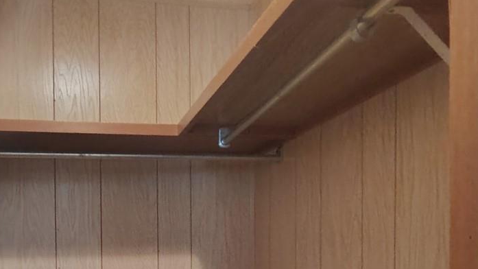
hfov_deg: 49.6
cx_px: 158
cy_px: 266
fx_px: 507
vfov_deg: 28.0
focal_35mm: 40
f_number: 2.2
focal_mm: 2.13
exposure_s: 1/20
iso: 2080
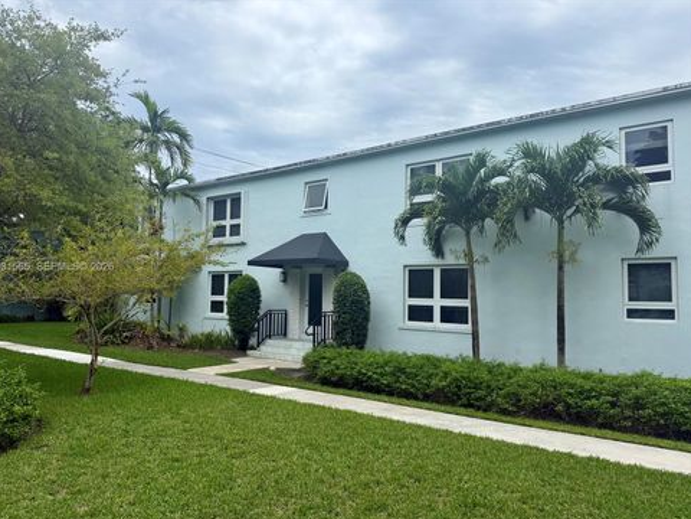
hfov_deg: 69.4
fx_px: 499
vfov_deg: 54.9
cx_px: 334
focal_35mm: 25
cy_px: 267
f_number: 1.78
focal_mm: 6.76
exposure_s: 1/5714
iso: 80
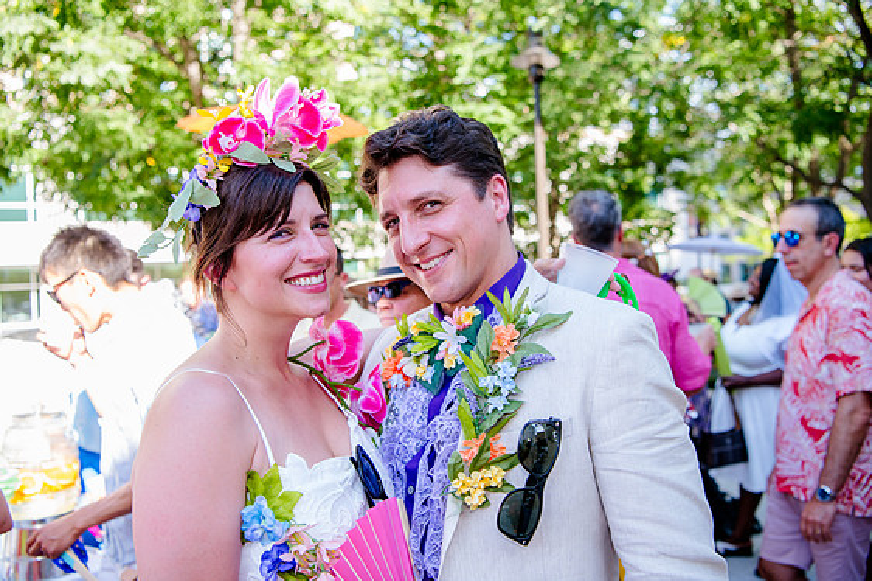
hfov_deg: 58.7
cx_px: 438
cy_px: 289
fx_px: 775
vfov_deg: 41.1
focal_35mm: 32
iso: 200
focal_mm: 31
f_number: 3.5
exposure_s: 1/200
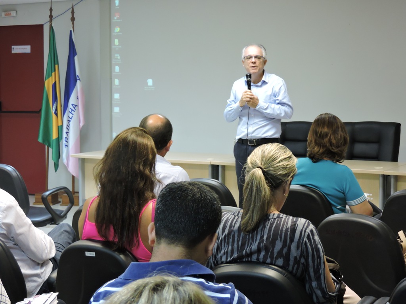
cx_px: 203
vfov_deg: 19.6
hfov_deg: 26.0
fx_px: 880
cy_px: 152
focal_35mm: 75
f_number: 3.9
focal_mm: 13.4
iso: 560
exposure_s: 1/25
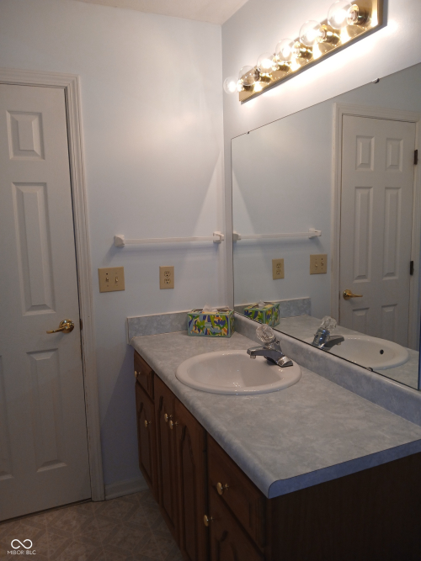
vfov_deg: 67.3
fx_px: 422
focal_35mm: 26
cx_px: 210
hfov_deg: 53.0
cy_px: 280
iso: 64
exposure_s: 1/50
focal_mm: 3.98
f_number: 1.8
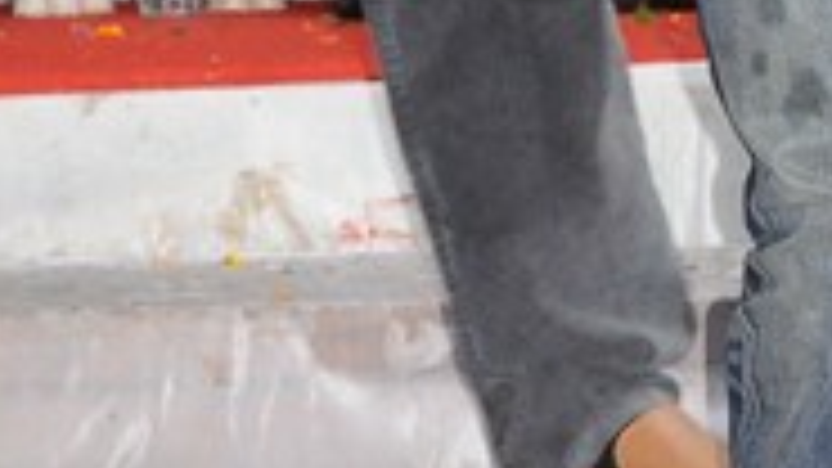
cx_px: 342
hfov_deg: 7.4
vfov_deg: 4.0
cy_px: -1098
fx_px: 6467
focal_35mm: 293
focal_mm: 45
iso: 1250
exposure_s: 1/125
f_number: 11
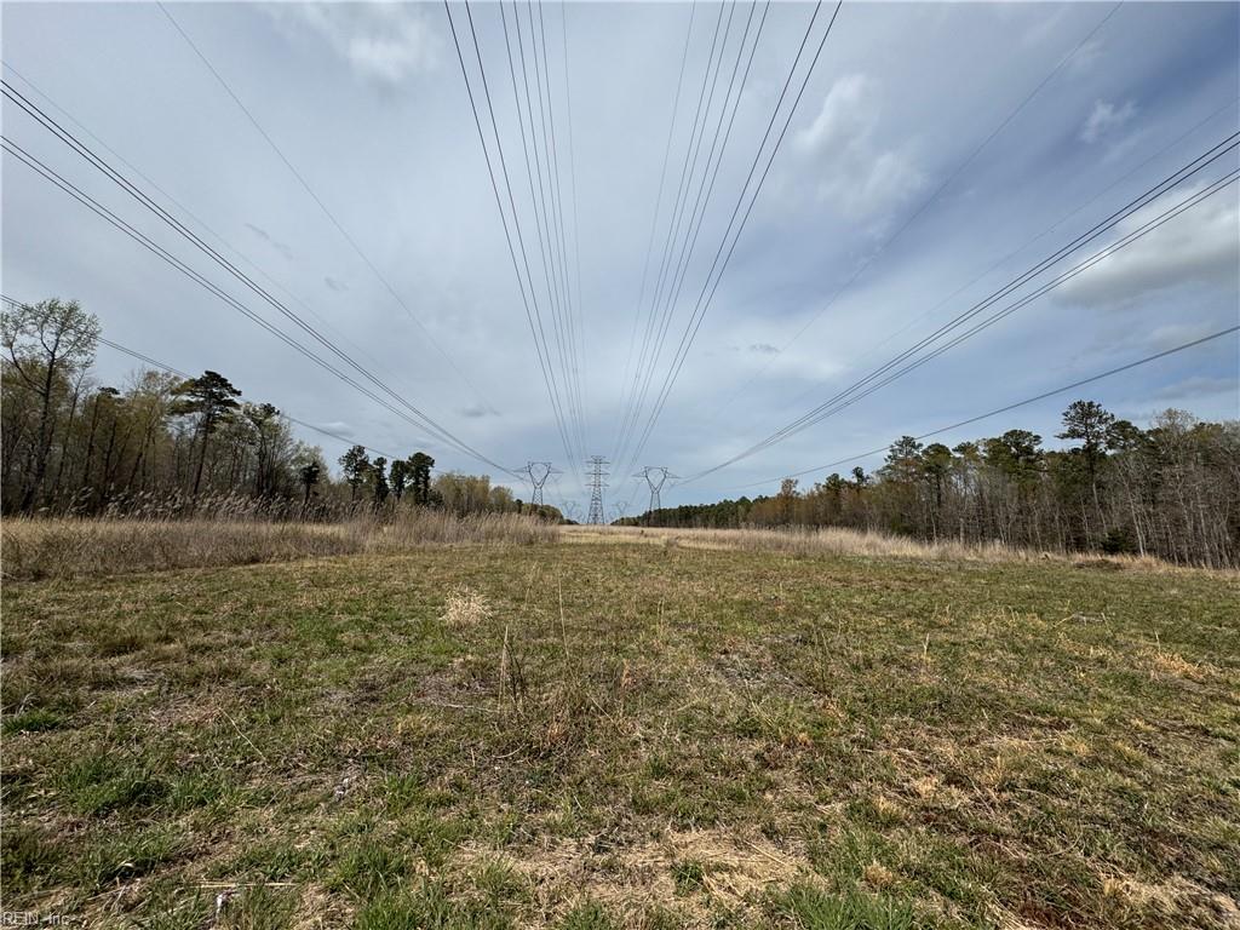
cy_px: 465
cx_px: 620
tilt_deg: +7.1
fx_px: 502
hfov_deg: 102.1
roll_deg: -1.3
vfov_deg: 85.7
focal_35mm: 14
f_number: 2.2
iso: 40
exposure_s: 1/3906
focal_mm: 2.22
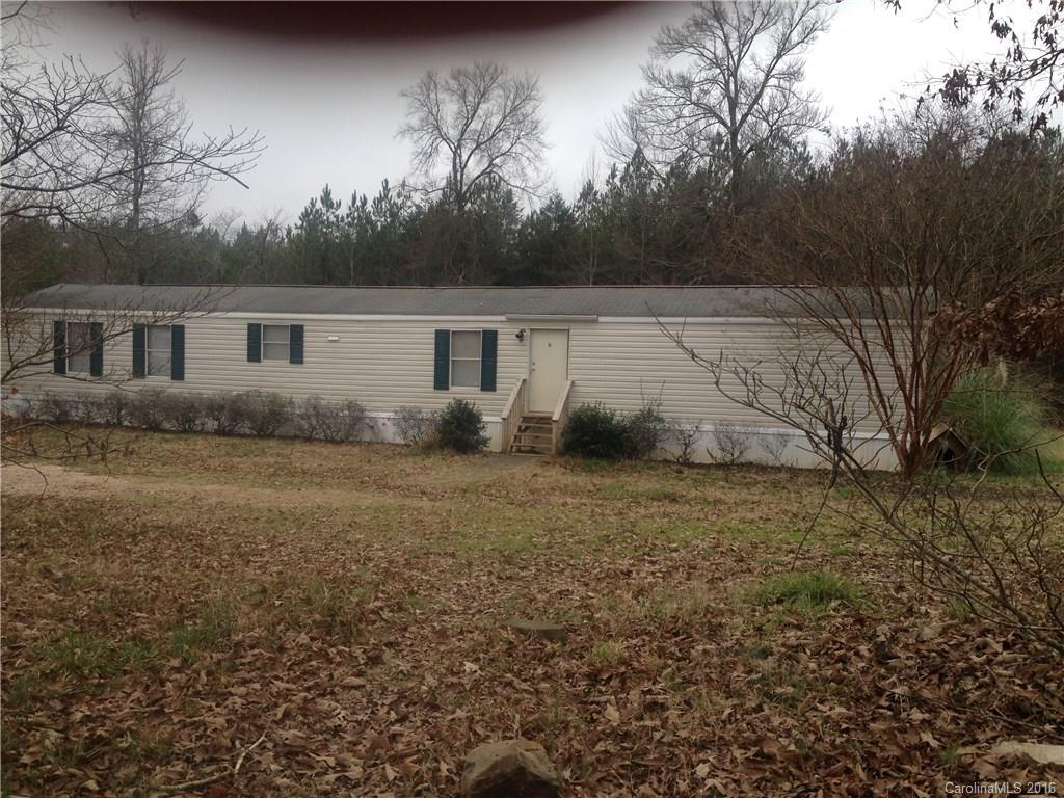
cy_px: 399
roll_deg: -2.1
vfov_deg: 40.7
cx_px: 532
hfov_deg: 52.6
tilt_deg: -4.5
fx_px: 1076
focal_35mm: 35
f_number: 2.4
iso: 50
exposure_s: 1/480
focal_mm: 4.28
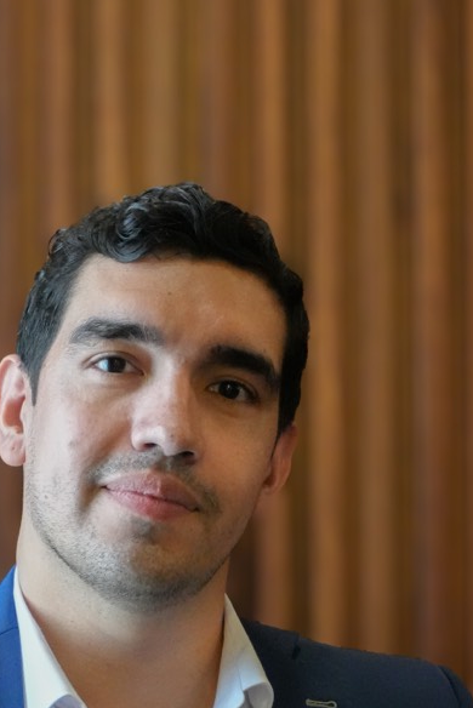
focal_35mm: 154
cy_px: 621
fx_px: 3031
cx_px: 147
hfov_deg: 8.9
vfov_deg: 13.2
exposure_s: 1/160
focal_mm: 50
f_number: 5.6
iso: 6400
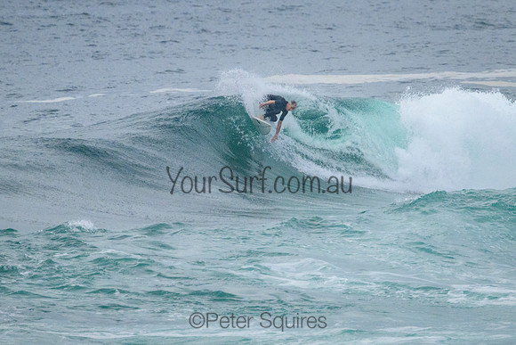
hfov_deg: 1.9
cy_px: 144
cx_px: 280
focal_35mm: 1100
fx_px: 15765
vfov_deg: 1.3
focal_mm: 800
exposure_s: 1/2000
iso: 2800
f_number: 11
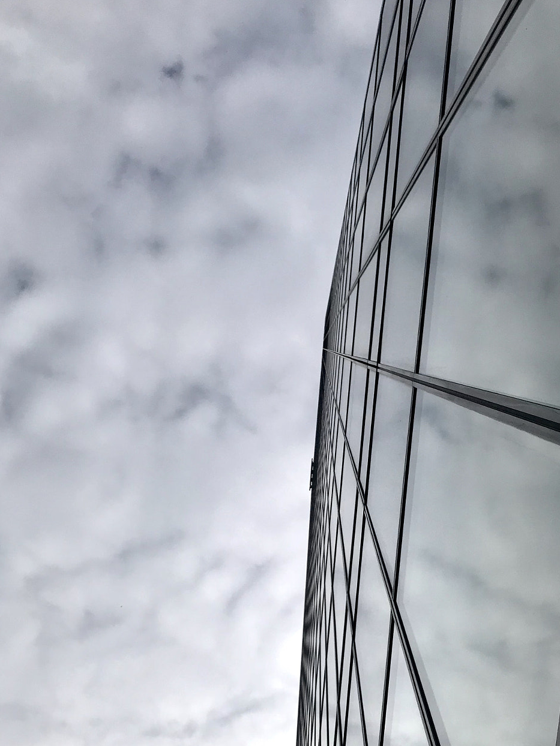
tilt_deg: +81.0
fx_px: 777
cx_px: 335
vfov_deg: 50.8
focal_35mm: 36
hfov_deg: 39.5
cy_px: 468
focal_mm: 3.99
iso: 25
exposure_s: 1/5988
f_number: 1.8
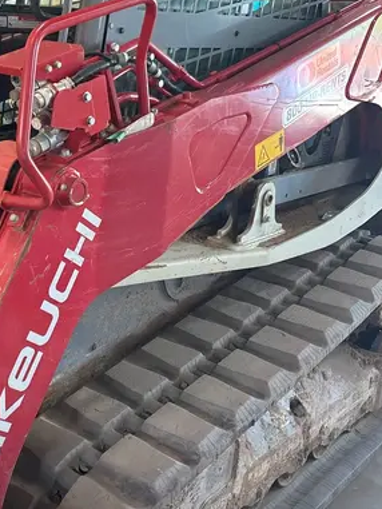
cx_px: 71
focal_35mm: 50
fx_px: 735
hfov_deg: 28.4
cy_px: 186
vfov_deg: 37.9
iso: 200
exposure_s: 1/60
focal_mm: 5.96
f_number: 1.6
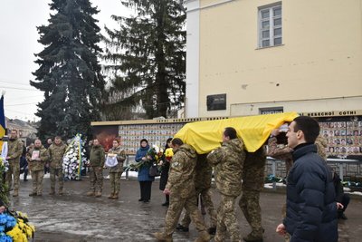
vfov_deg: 40.0
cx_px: 181
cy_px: 121
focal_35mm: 33
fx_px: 332
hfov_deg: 57.2
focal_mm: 22
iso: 360
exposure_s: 1/250
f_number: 8
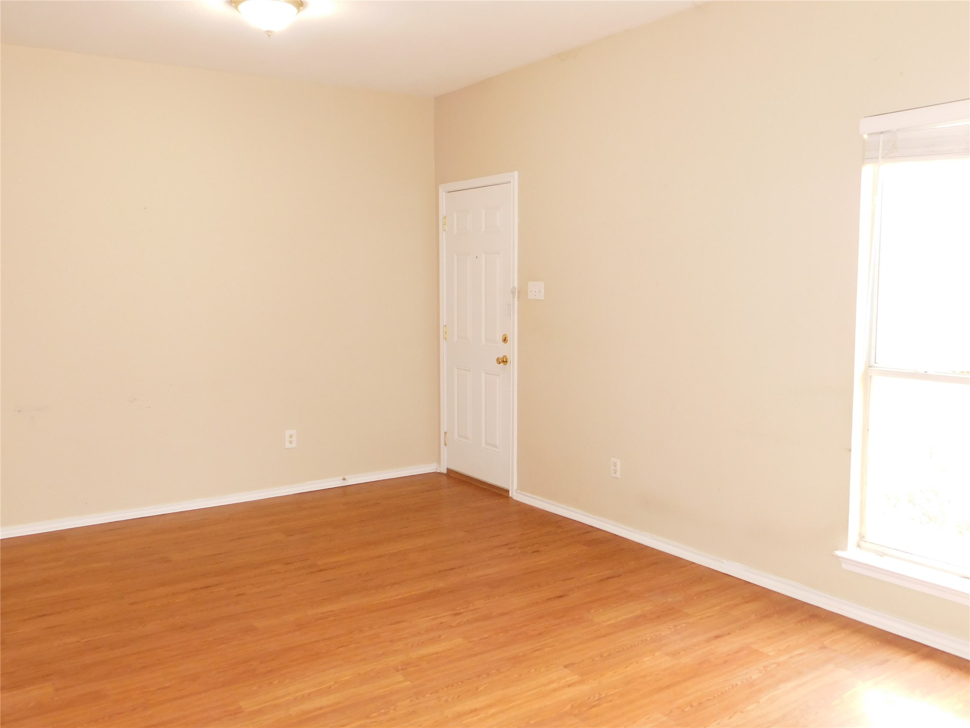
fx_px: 841
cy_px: 364
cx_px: 485
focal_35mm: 30
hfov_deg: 60.0
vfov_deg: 46.8
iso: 320
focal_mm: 5.3
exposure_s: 1/30
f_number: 3.2
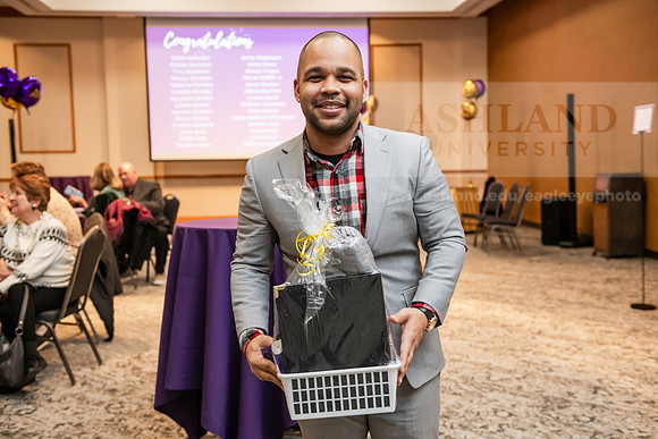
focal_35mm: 44
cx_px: 329
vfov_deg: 30.5
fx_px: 804
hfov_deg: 44.5
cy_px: 220
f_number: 3.5
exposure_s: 1/160
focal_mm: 44
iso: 2500
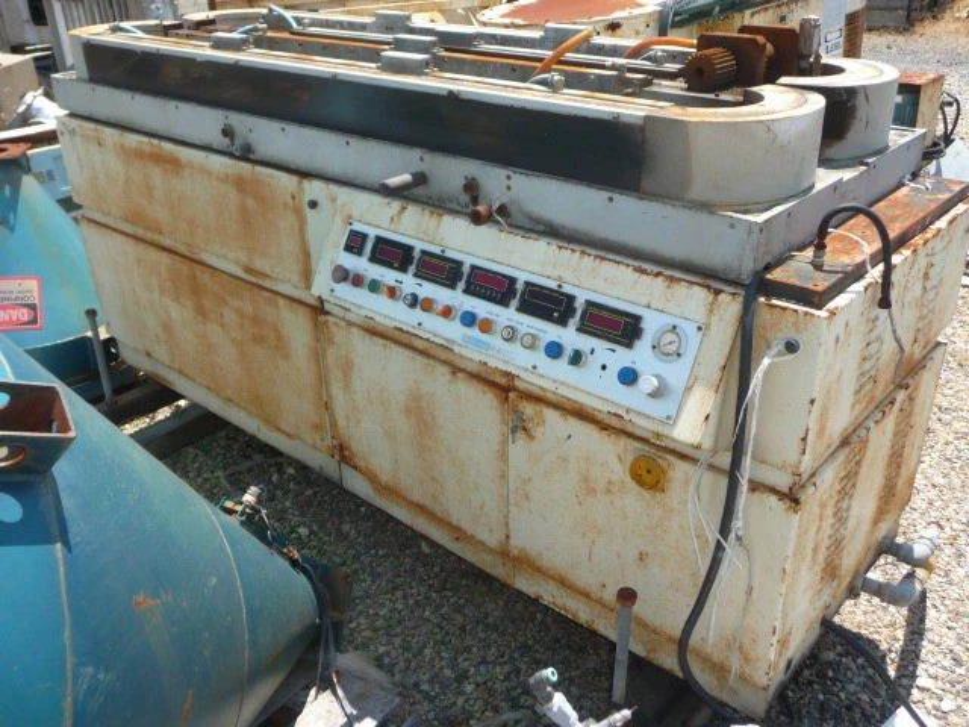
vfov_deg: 44.2
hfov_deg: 56.8
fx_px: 896
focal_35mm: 32
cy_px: 364
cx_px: 484
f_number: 3.3
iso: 100
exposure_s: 1/500
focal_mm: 4.7
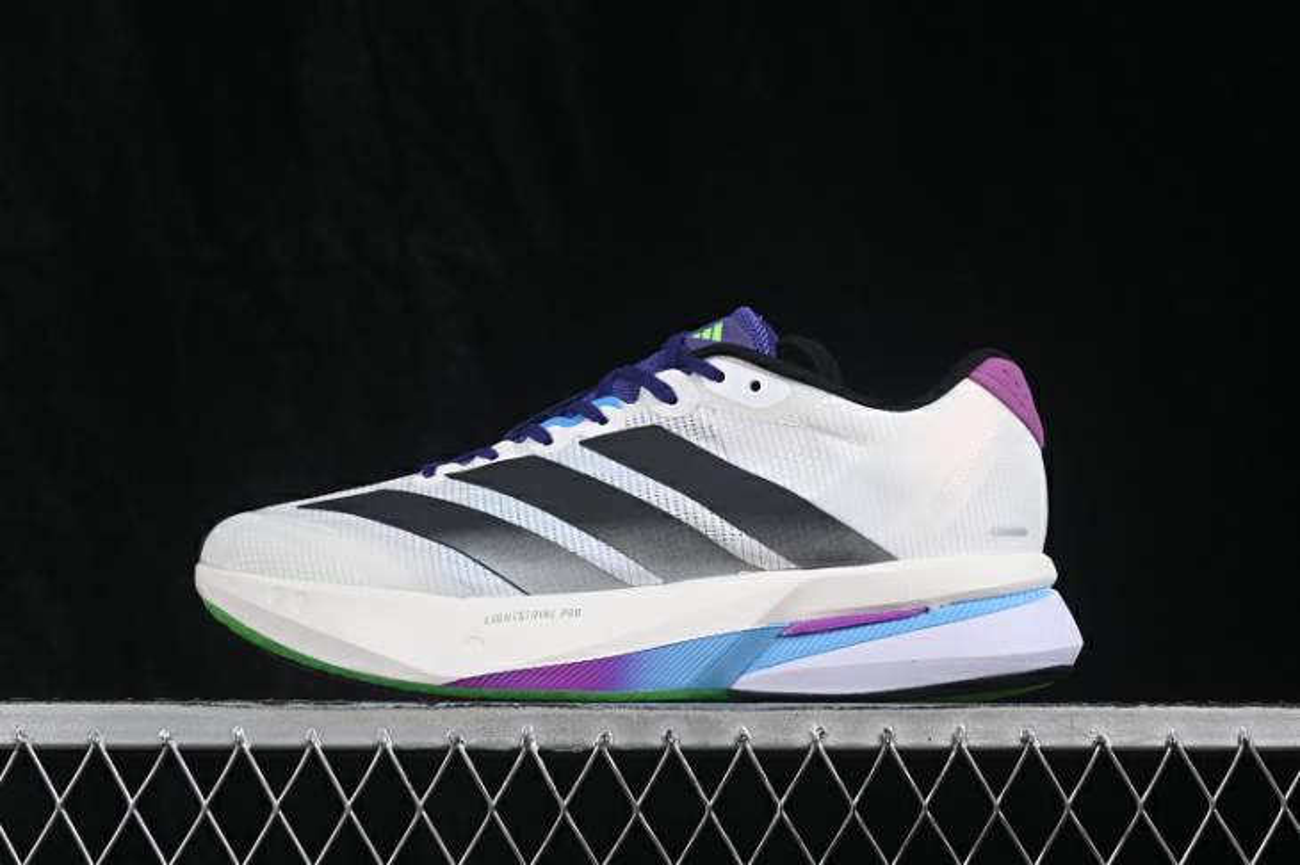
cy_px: 432
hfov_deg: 27.0
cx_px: 650
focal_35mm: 75
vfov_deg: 18.2
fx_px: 2707
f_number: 8
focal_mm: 50
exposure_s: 1/80
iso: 160
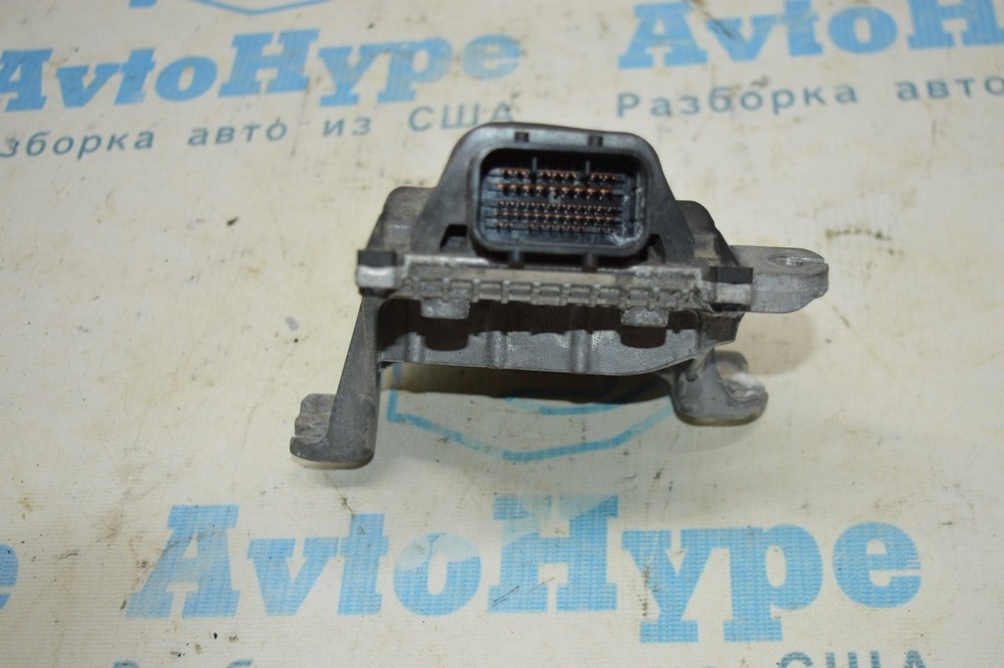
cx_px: 502
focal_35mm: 46
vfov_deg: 28.9
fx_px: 1296
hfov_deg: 42.4
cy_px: 334
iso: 400
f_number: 4.2
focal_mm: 31
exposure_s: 1/80
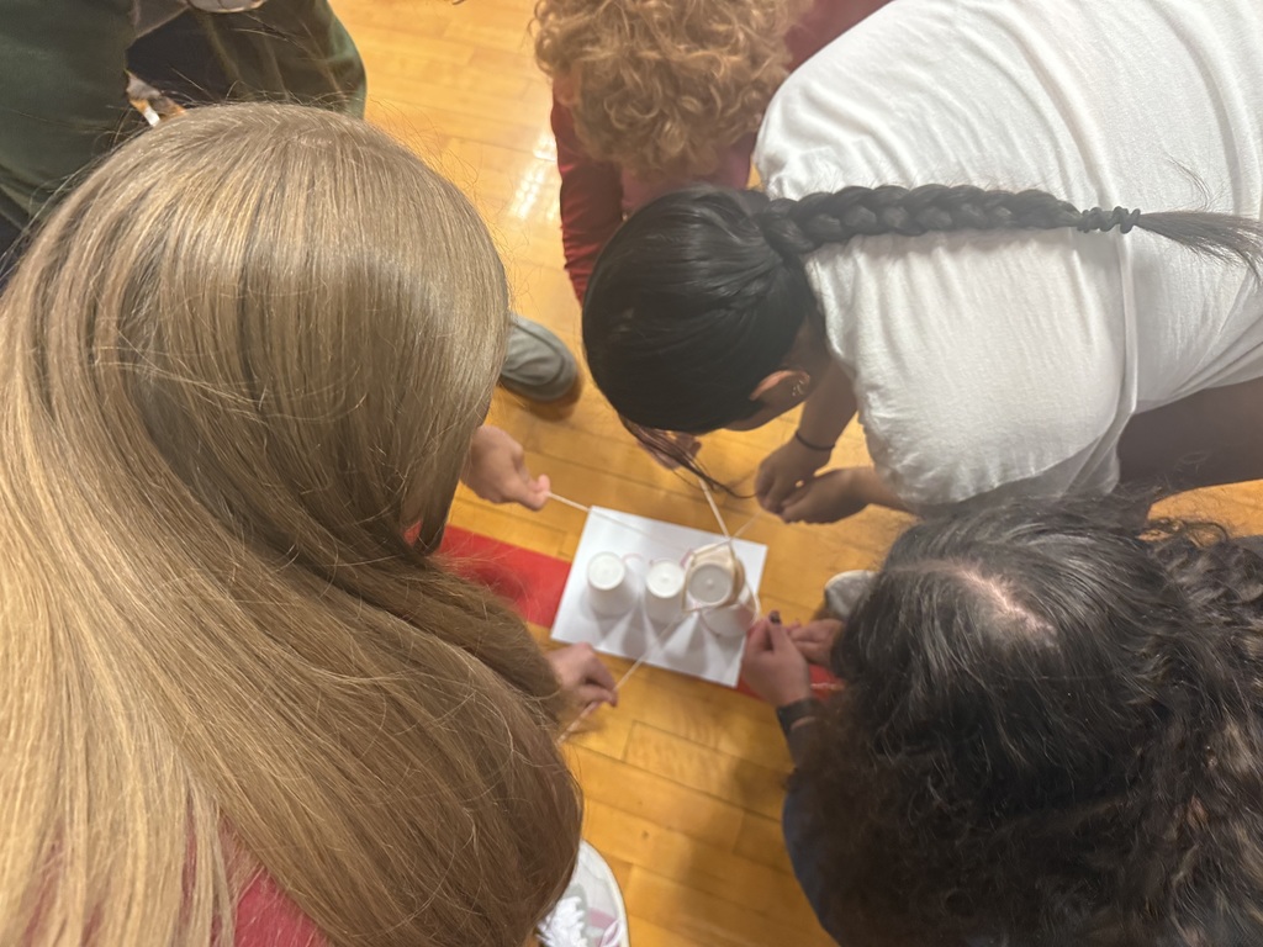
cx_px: 632
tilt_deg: -65.7
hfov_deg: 71.6
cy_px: 474
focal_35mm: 24
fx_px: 876
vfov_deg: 56.8
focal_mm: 6.76
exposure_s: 1/60
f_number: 1.78
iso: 500
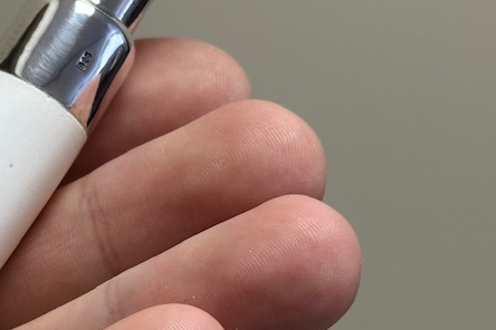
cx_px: -50
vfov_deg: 9.5
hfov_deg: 13.9
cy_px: 147
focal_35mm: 144
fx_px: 1984
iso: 80
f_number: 1.78
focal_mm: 6.86
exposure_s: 1/121
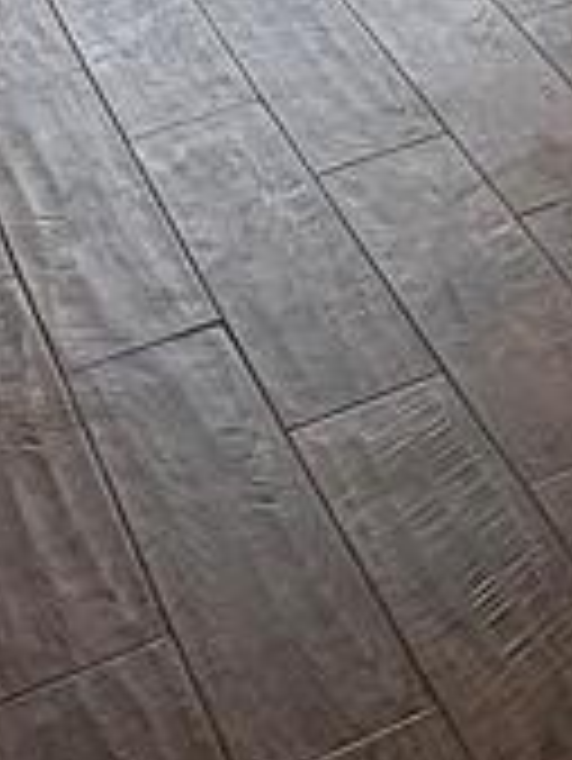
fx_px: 2398
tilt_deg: -11.2
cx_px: 901
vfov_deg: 14.9
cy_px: -729
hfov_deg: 12.8
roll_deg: +2.6
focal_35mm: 109
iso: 250
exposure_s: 1/118
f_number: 1.78
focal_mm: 6.86
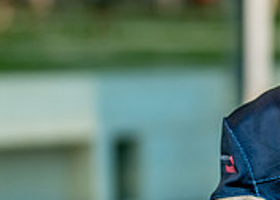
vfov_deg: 7.4
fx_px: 1552
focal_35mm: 195
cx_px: 373
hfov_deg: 10.1
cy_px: 99
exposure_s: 1/2000
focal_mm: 50
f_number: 1.2
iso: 200
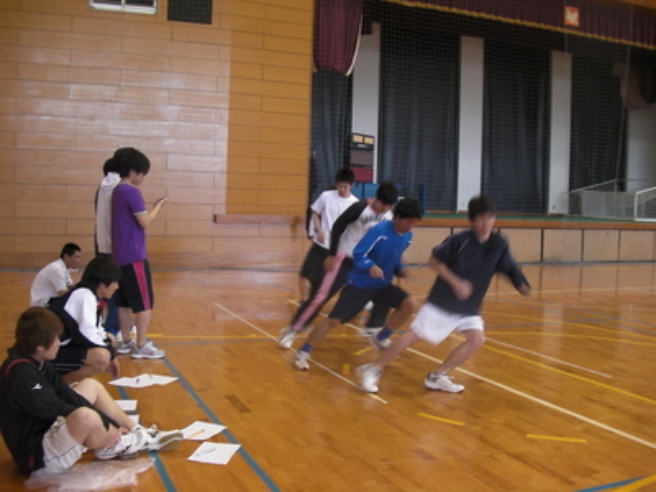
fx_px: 720
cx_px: 328
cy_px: 246
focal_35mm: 38
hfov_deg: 49.0
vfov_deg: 37.7
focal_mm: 6.3
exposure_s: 1/30
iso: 172
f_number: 3.5
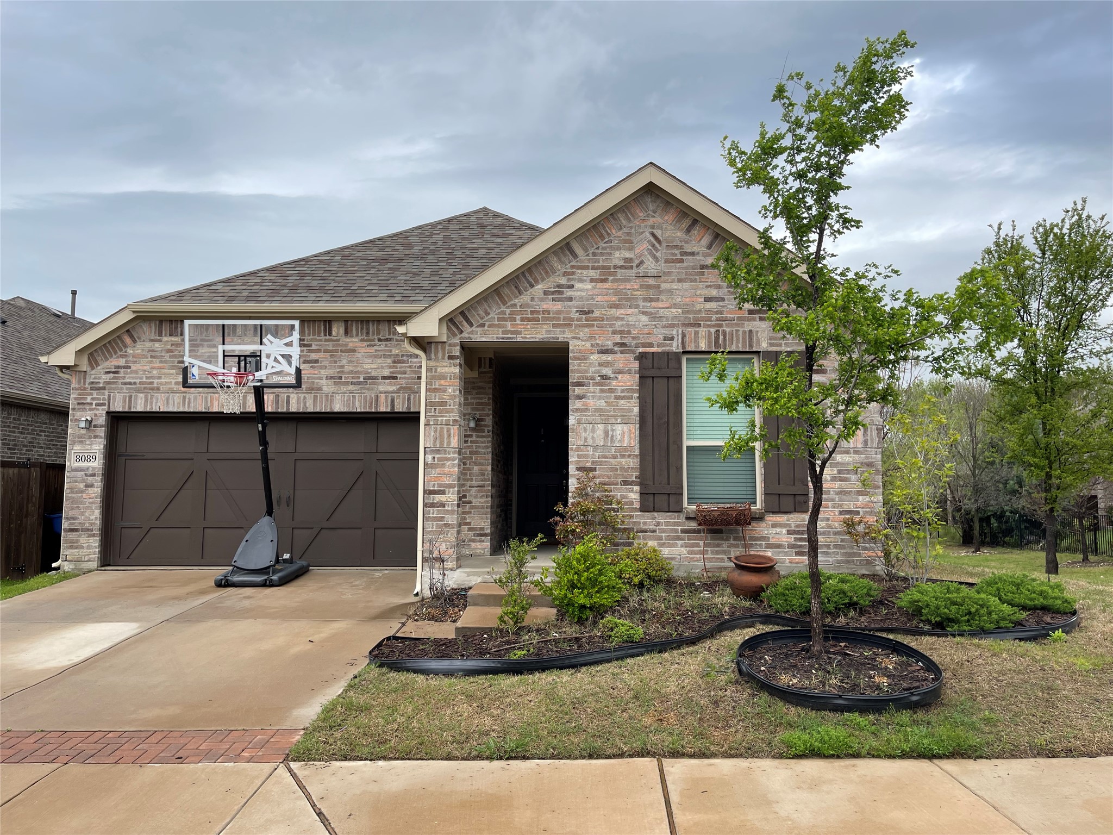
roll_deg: -0.2
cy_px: 418
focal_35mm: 25
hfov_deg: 69.4
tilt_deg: +5.4
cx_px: 556
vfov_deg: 54.9
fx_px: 804
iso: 32
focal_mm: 5.1
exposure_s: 1/953
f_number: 1.6
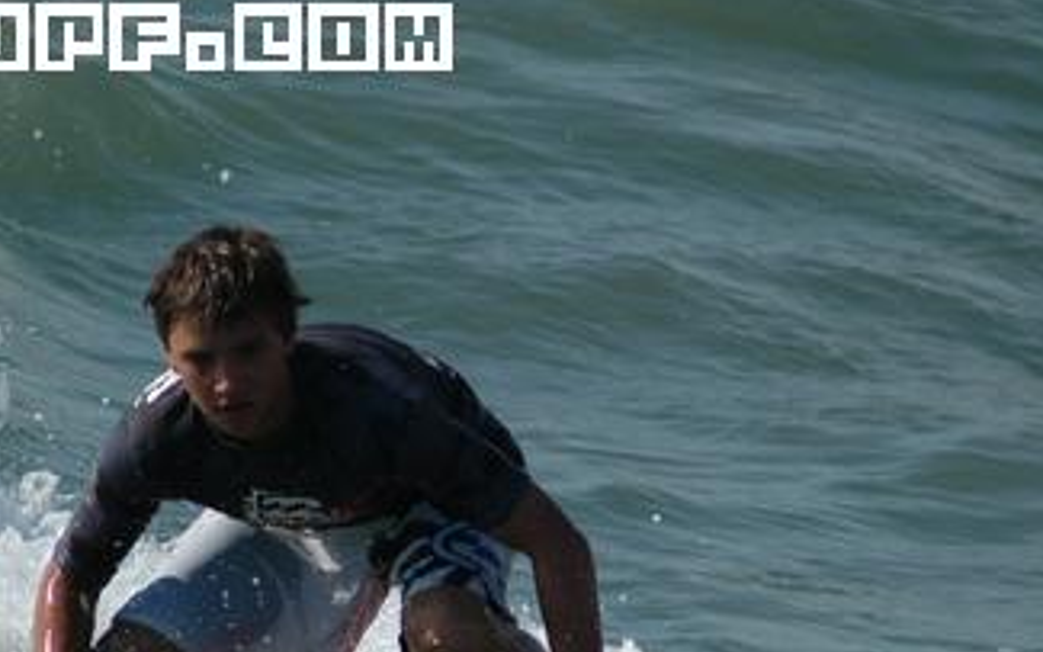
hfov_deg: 2.7
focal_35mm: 773
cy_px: 573
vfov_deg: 1.7
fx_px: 21969
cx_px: 364
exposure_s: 1/1250
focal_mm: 300
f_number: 5.6
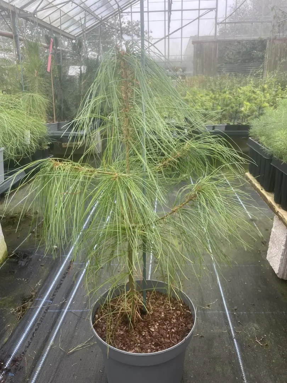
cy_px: 192
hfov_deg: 53.1
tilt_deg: -20.0
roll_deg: +2.2
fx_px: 287
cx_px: 144
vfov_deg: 67.3
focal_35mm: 26
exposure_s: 1/121
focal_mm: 4.2
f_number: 1.6
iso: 64
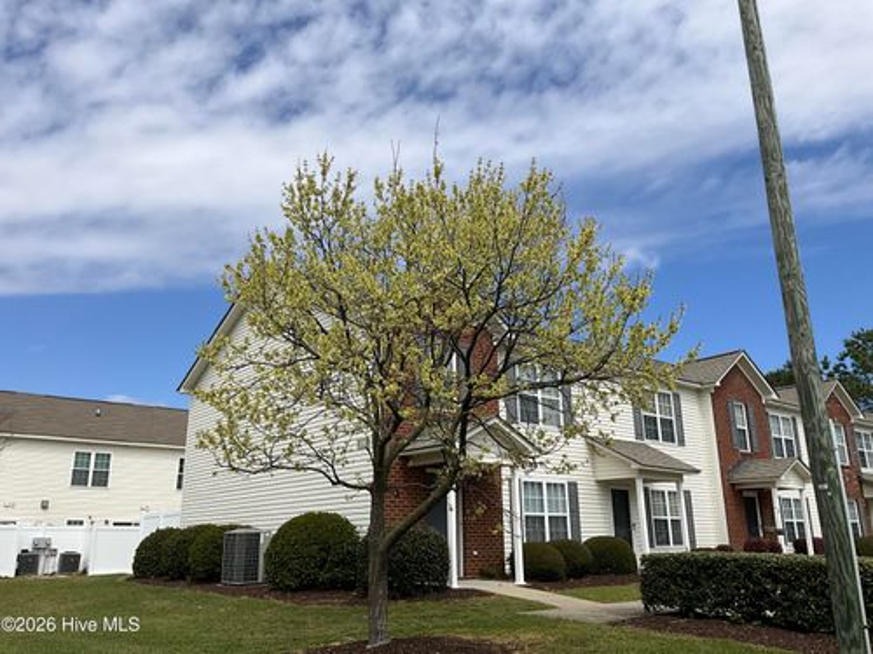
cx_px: 436
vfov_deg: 48.2
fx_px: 731
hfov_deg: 61.7
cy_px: 327
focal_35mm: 29
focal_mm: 3
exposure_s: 1/2801
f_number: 1.8
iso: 25
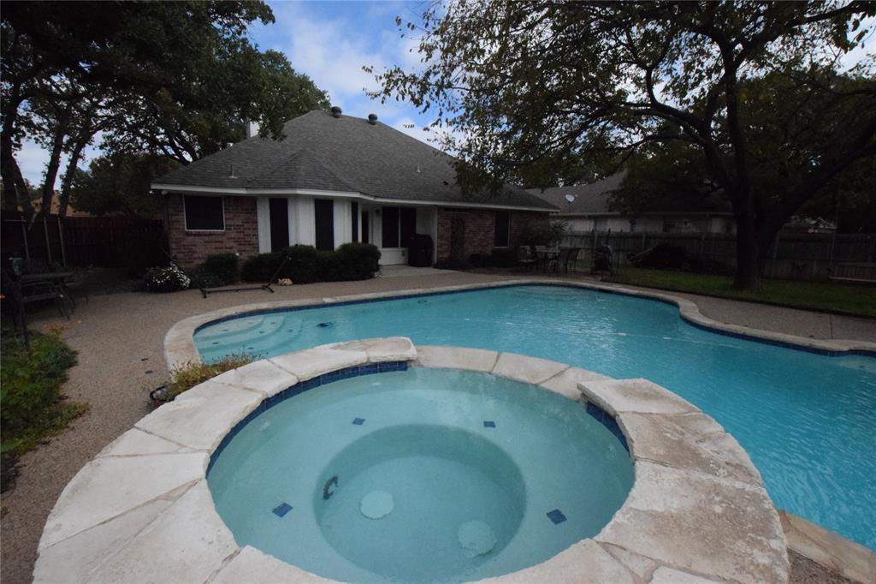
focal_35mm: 15
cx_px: 438
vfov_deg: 77.3
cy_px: 292
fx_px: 365
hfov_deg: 100.4
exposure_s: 1/4000
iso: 9000
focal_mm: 10
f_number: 18
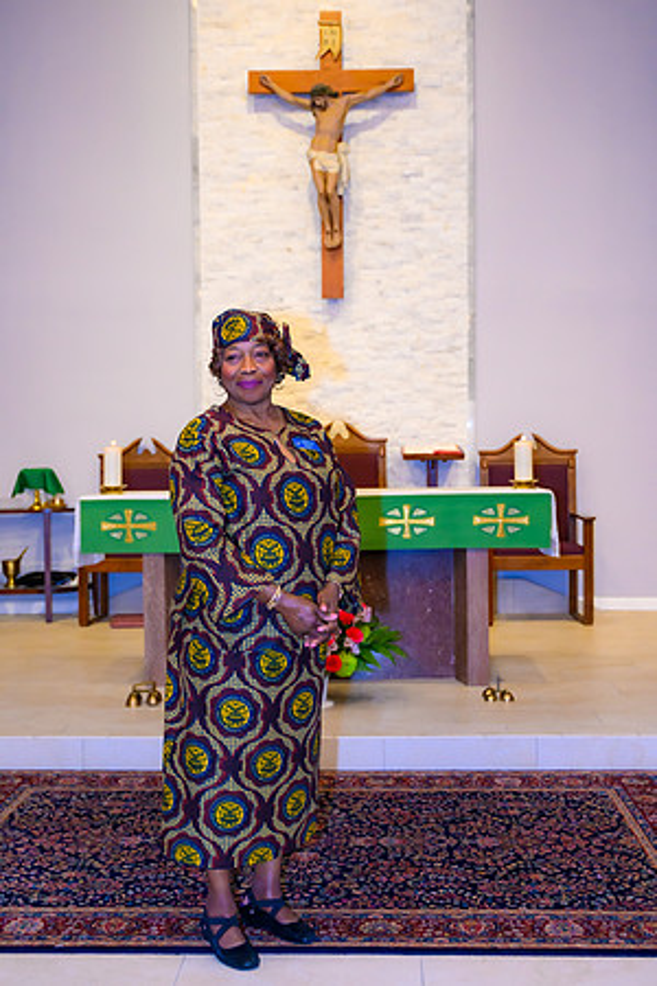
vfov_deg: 46.4
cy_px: 493
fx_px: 1150
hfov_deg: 31.9
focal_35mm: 42
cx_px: 328
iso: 1000
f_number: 2.8
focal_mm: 28
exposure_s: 1/125
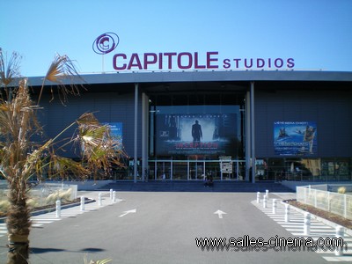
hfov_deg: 49.0
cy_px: 132
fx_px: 386
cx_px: 176
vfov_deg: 37.7
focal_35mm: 38
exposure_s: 1/500
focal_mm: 6.3
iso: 64
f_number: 3.1
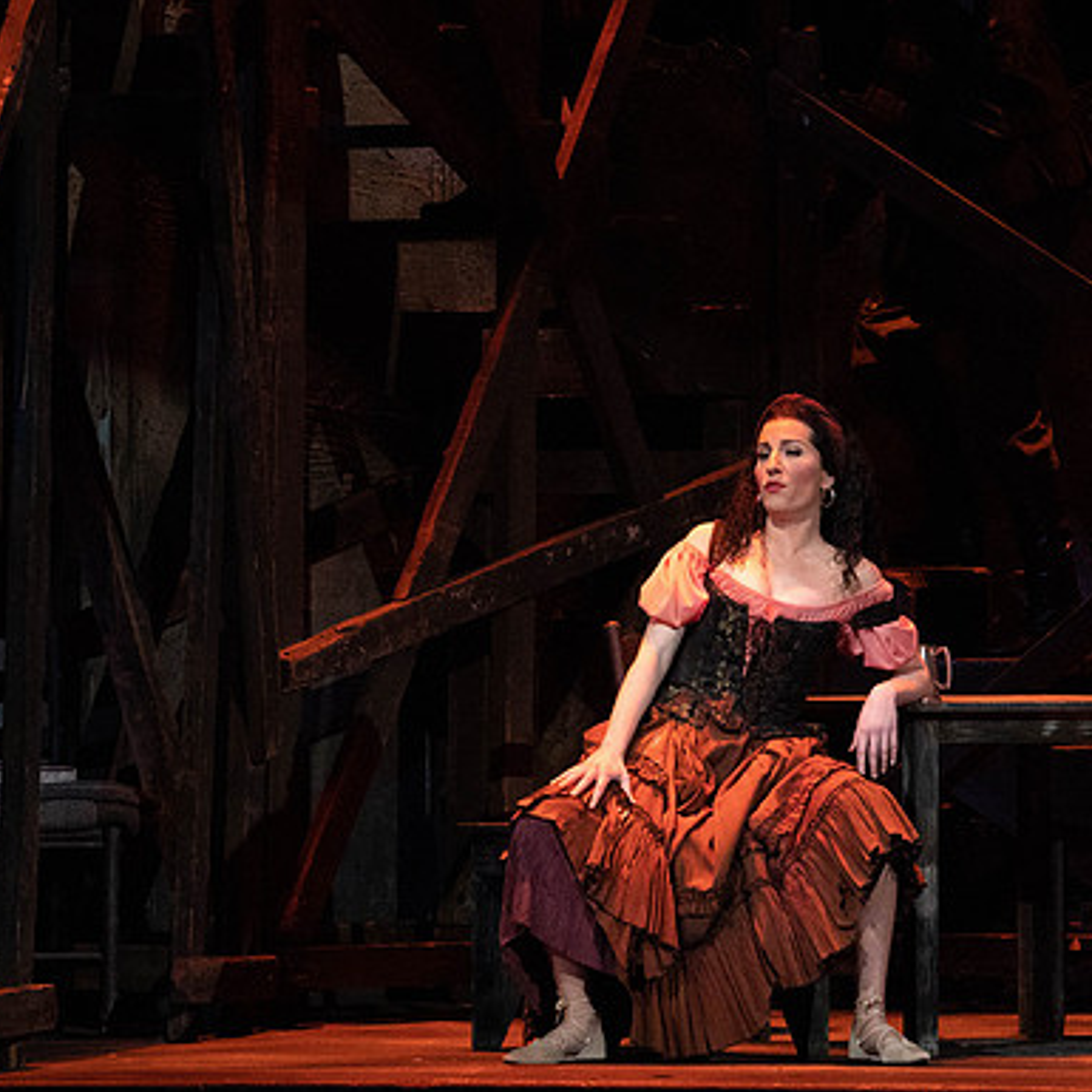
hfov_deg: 5.4
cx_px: 713
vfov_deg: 5.4
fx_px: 11671
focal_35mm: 327
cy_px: 452
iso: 6400
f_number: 8
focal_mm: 200
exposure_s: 1/200
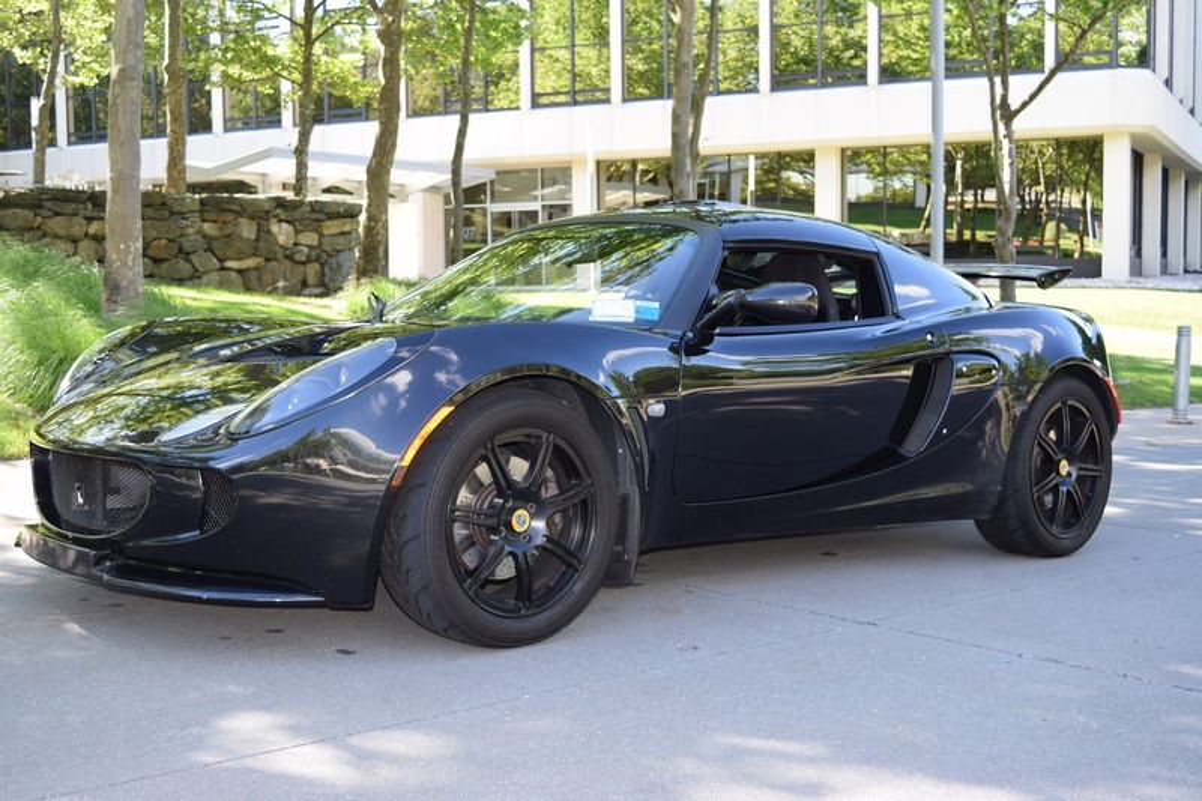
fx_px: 1402
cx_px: 601
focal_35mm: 42
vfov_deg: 31.9
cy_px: 400
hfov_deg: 46.4
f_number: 5.6
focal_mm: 28
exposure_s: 1/125
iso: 250
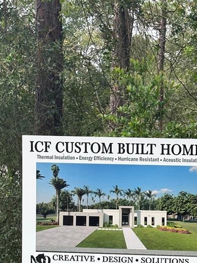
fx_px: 849
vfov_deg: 17.3
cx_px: 180
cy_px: 246
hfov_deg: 13.1
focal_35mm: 112
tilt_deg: -5.2
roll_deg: -1.6
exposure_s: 1/663
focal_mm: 6.86
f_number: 1.78
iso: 64
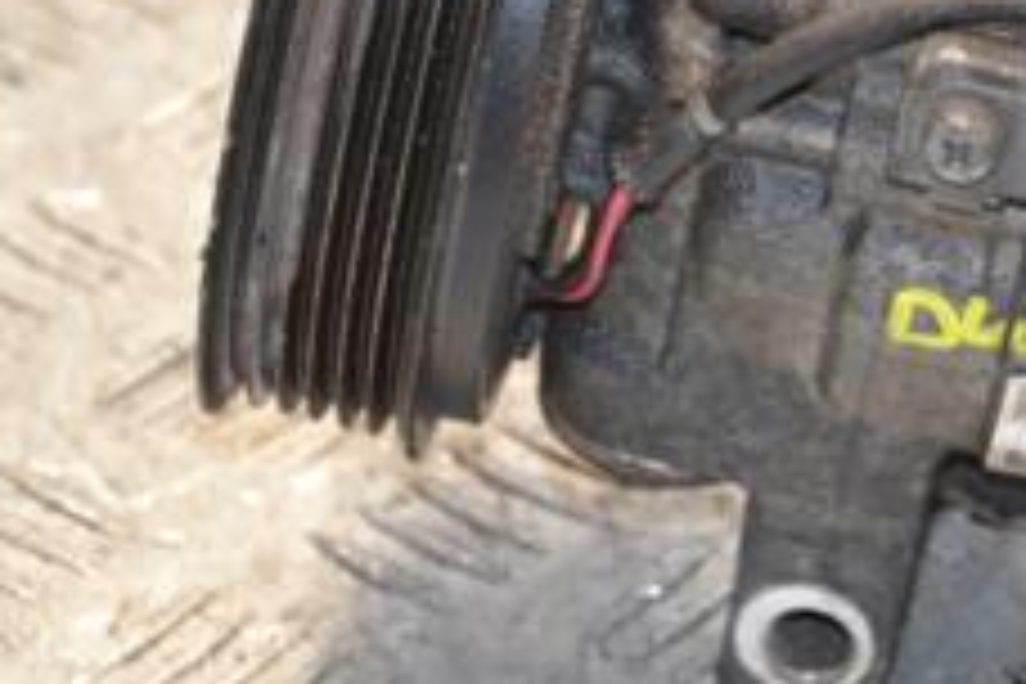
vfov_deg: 5.0
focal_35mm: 276
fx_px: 7865
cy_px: 117
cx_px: 1098
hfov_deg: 7.4
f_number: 5.3
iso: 800
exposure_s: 1/60
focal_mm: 70
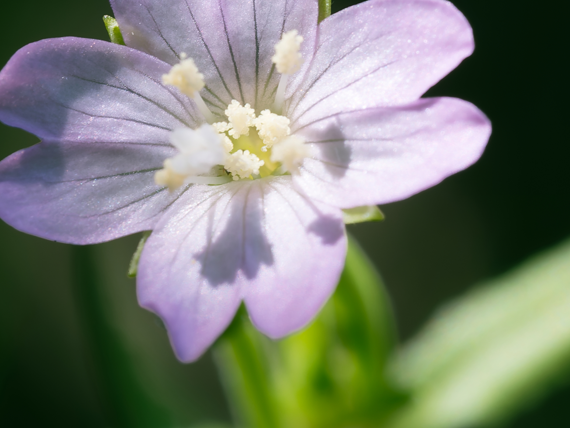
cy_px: 140
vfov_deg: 8.0
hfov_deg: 10.6
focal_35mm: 186
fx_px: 3063
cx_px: 289
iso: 800
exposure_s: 1/100
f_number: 9
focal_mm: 60
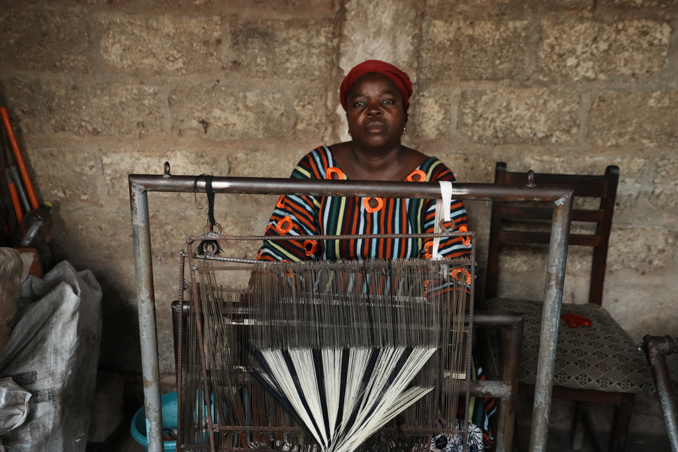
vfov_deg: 37.8
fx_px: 659
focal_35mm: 35
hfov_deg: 54.4
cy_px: 226
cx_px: 339
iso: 5000
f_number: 3.5
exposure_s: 1/500
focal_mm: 35
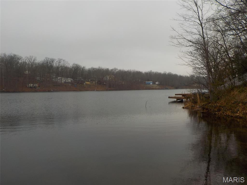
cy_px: 92
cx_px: 124
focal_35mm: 30
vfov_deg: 46.8
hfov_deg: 60.0
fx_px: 214
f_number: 3.3
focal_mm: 4.1
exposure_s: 1/500
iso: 125
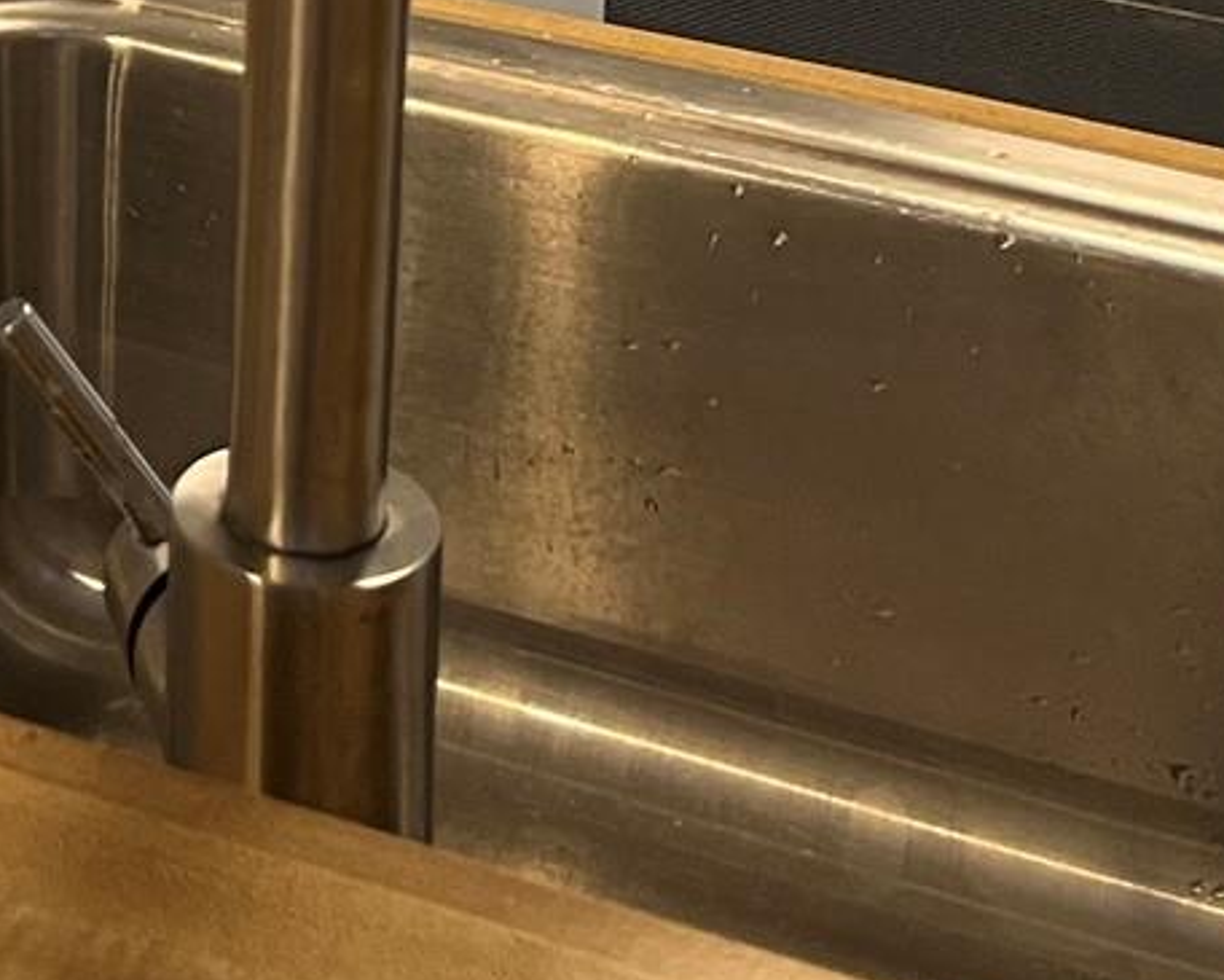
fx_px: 4131
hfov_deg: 15.8
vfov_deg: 12.0
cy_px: -1004
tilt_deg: -12.3
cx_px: -456
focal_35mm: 114
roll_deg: +1.2
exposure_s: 1/60
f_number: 1.6
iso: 125
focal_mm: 5.1
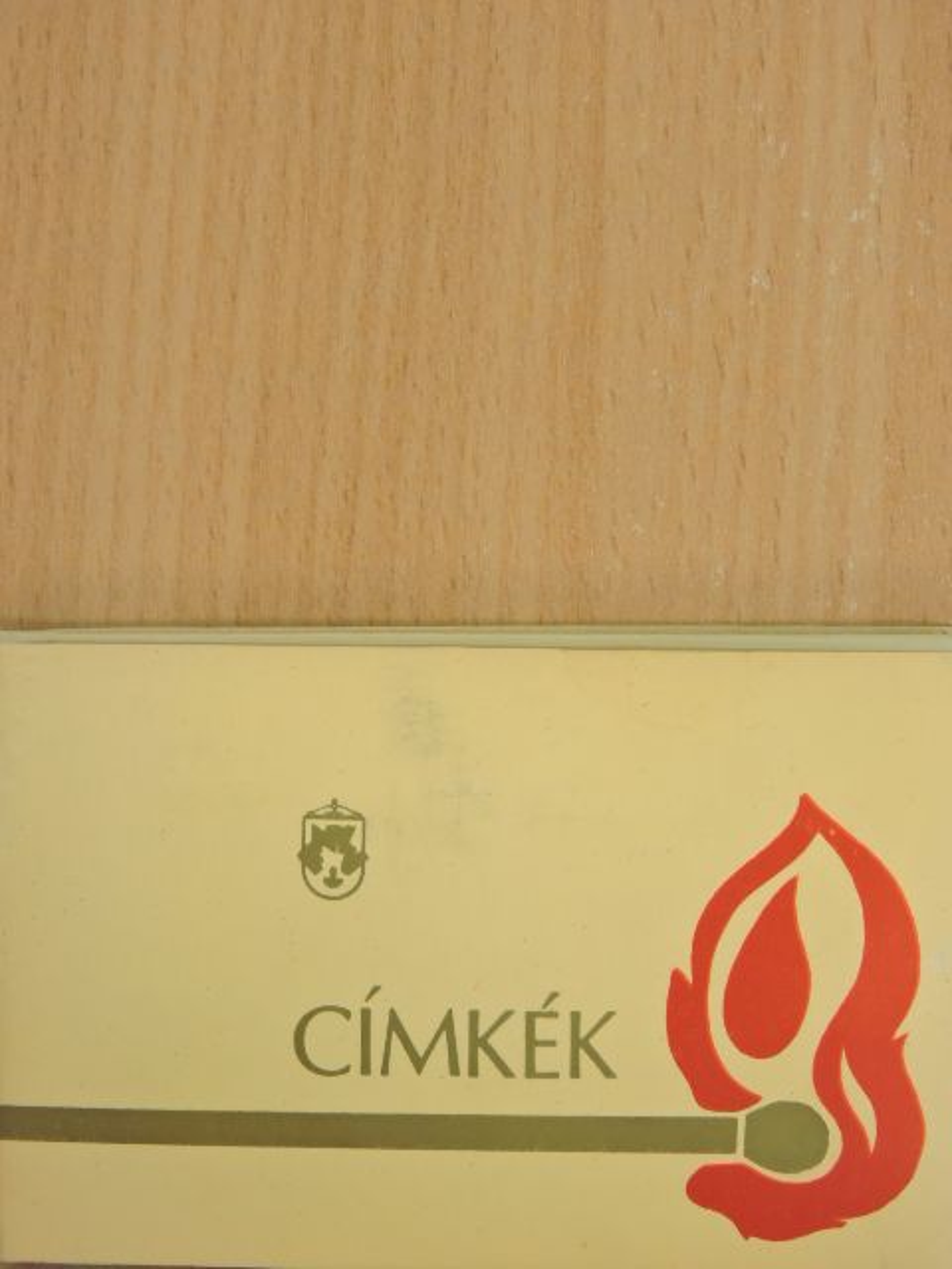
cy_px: 634
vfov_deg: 20.7
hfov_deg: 15.6
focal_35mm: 95
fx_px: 3484
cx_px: 476
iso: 450
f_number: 4.8
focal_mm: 17
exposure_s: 1/15
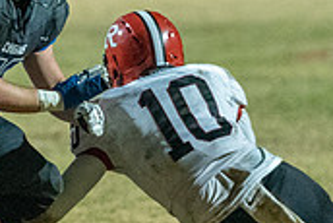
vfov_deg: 1.6
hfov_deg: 2.5
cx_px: -93
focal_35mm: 838
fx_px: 7758
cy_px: 21
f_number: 2.8
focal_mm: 198
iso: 10000
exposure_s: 1/800
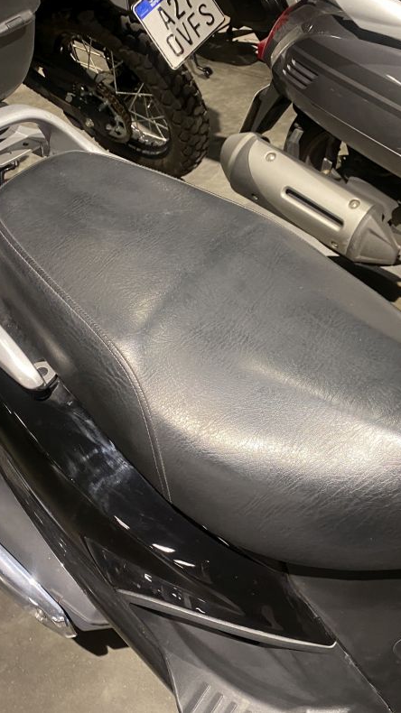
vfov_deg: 52.8
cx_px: 211
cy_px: 355
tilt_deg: -43.2
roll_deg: +9.1
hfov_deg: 31.2
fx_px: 719
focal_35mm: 38
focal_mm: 4.25
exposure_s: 1/50
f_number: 1.8
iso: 200
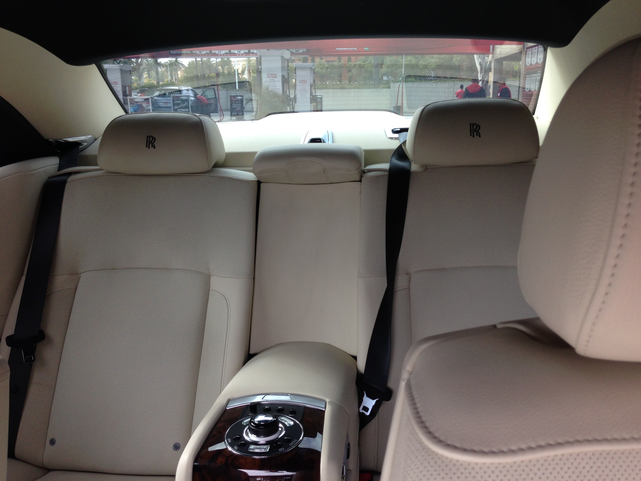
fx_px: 611
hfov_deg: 55.4
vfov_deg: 42.9
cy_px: 240
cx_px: 320
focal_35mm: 33
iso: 64
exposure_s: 1/60
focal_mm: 4.12
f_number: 2.4
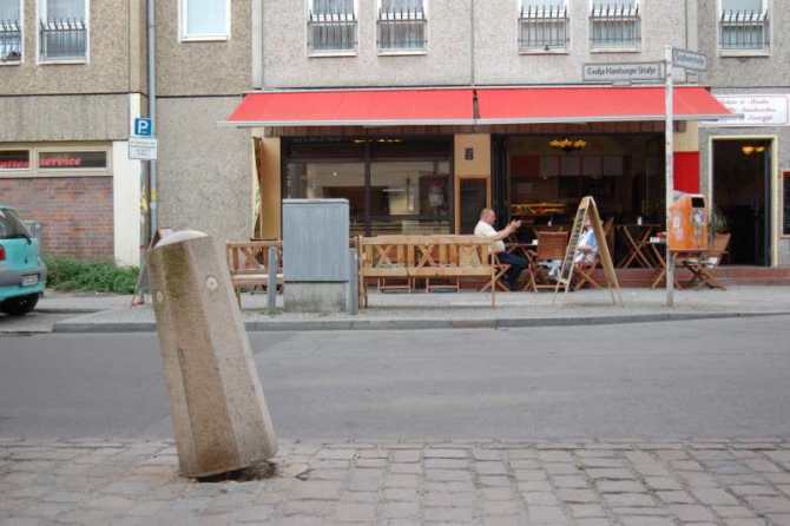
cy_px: 263
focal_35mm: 45
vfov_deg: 29.8
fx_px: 987
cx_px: 395
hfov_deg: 43.6
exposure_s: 1/320
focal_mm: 30
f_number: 4.2
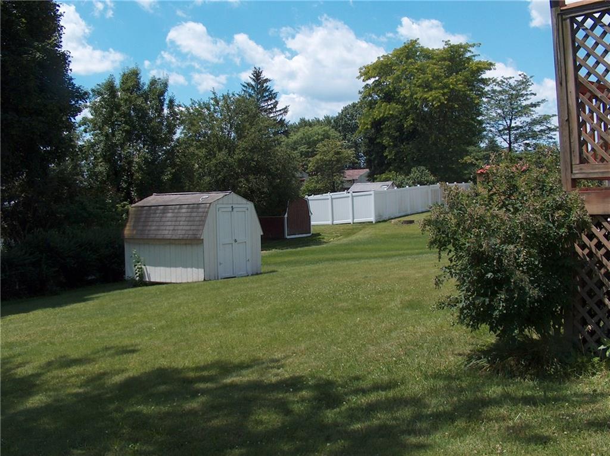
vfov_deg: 38.6
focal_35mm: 37
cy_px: 228
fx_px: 651
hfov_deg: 50.2
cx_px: 305
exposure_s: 1/328
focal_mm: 7.6
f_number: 6.7
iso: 100
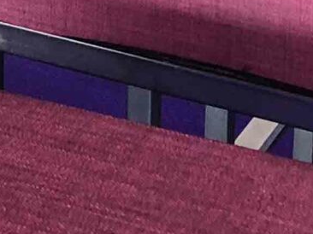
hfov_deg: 9.9
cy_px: -291
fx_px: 1771
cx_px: -108
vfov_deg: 7.2
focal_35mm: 196
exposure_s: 1/30
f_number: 1.8
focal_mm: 4
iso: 40
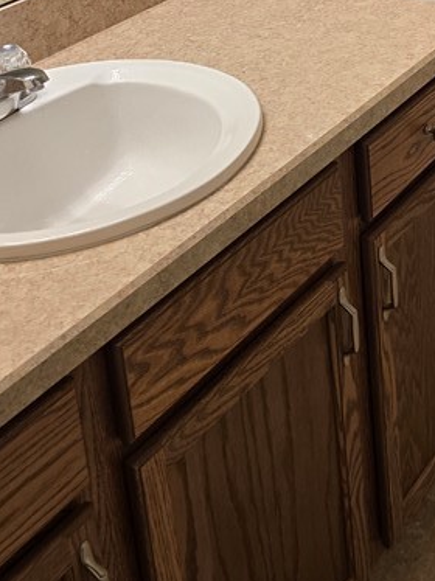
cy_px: -56
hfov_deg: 21.8
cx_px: 496
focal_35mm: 63
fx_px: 1057
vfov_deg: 28.0
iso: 100
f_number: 1.7
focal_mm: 6.3
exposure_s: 1/120
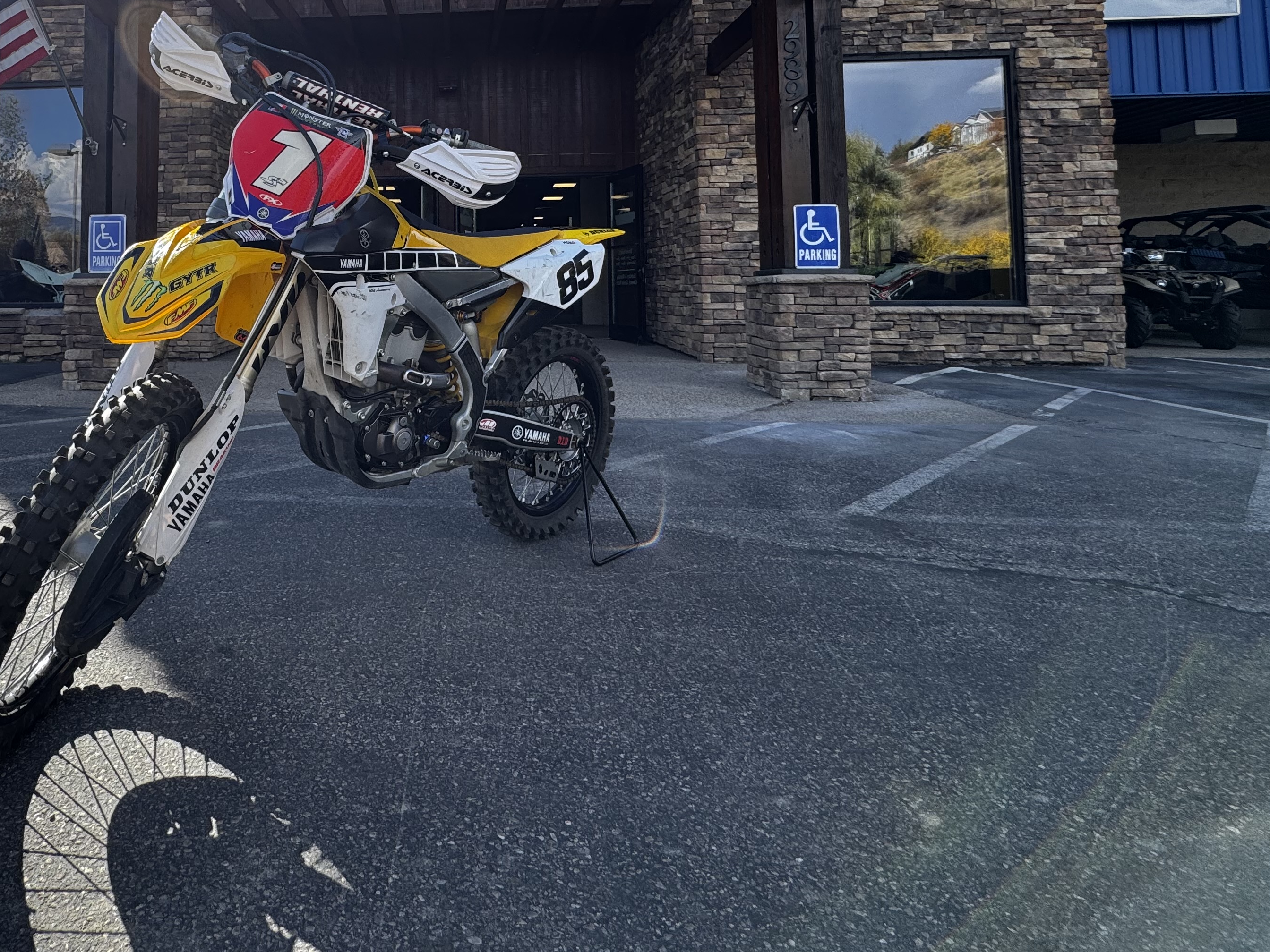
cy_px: 254
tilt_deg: +2.6
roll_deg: -0.2
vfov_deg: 60.4
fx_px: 770
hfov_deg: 75.3
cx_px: 377
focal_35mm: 21
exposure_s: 1/512
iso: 40
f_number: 2.2
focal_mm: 2.22
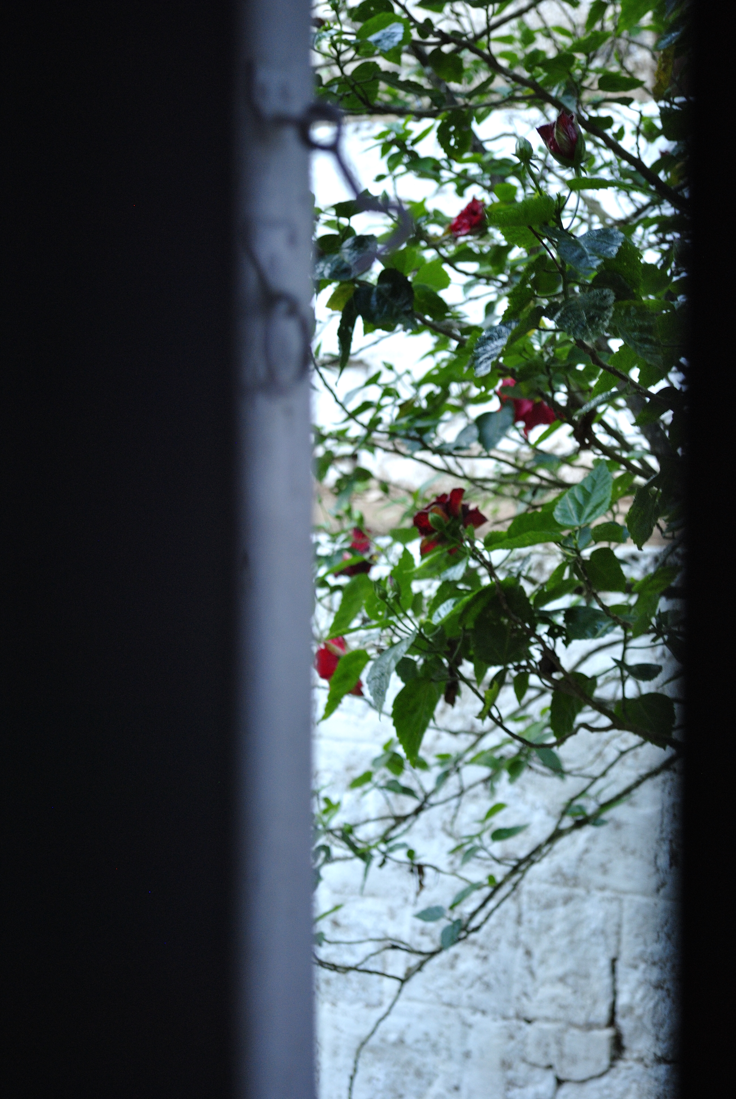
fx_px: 2110
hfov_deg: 19.8
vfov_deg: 29.2
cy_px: 550
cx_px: 368
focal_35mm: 69
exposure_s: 1/13
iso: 400
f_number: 5.3
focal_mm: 46
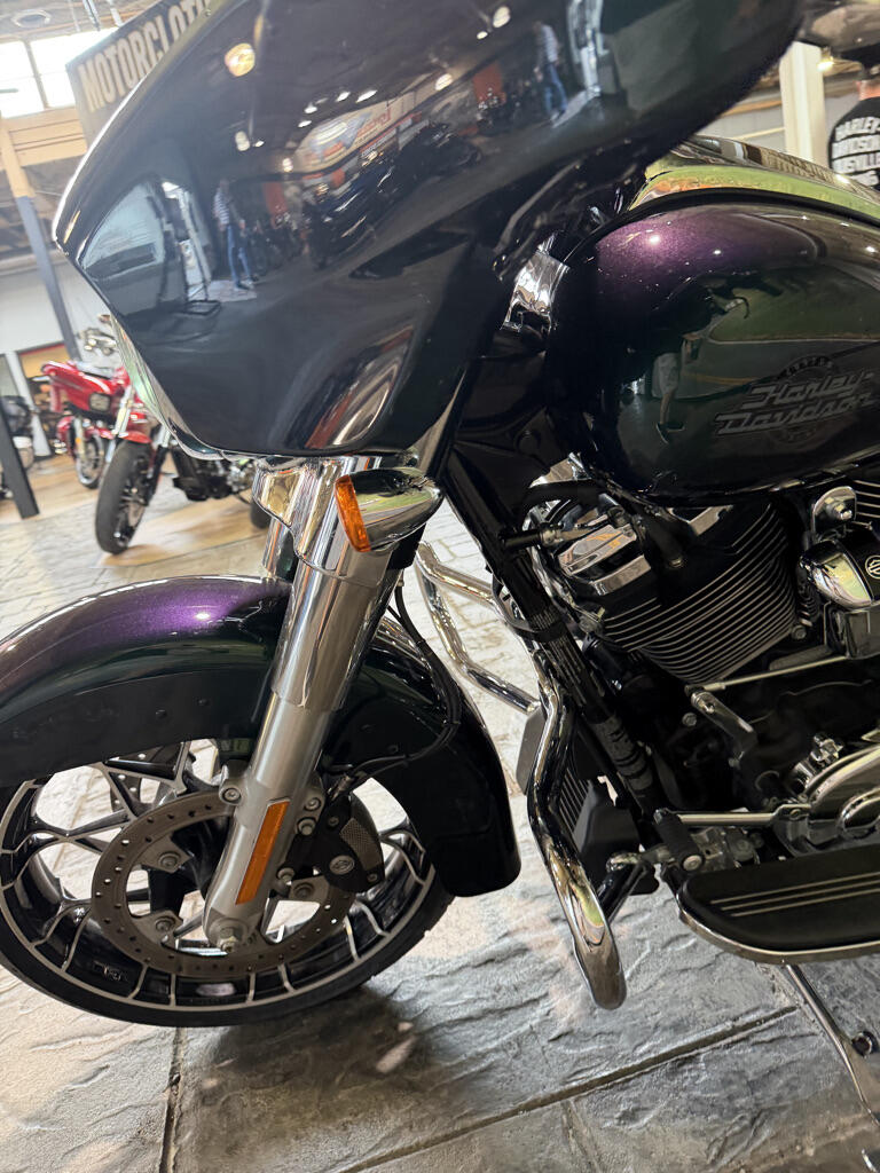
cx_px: 440
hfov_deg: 56.8
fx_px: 813
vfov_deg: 71.6
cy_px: 586
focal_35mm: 24
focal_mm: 6.76
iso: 250
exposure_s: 1/60
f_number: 1.78
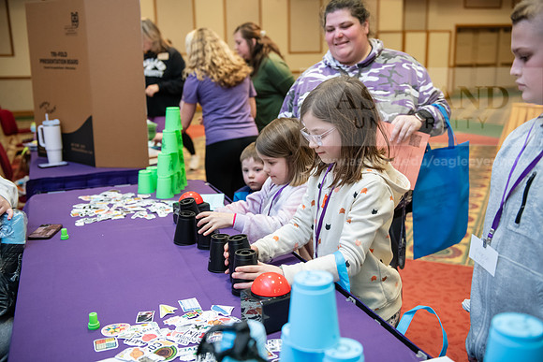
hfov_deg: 50.7
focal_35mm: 38
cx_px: 272
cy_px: 181
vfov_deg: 35.1
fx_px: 573
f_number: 3.2
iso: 2000
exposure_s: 1/200
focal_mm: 38
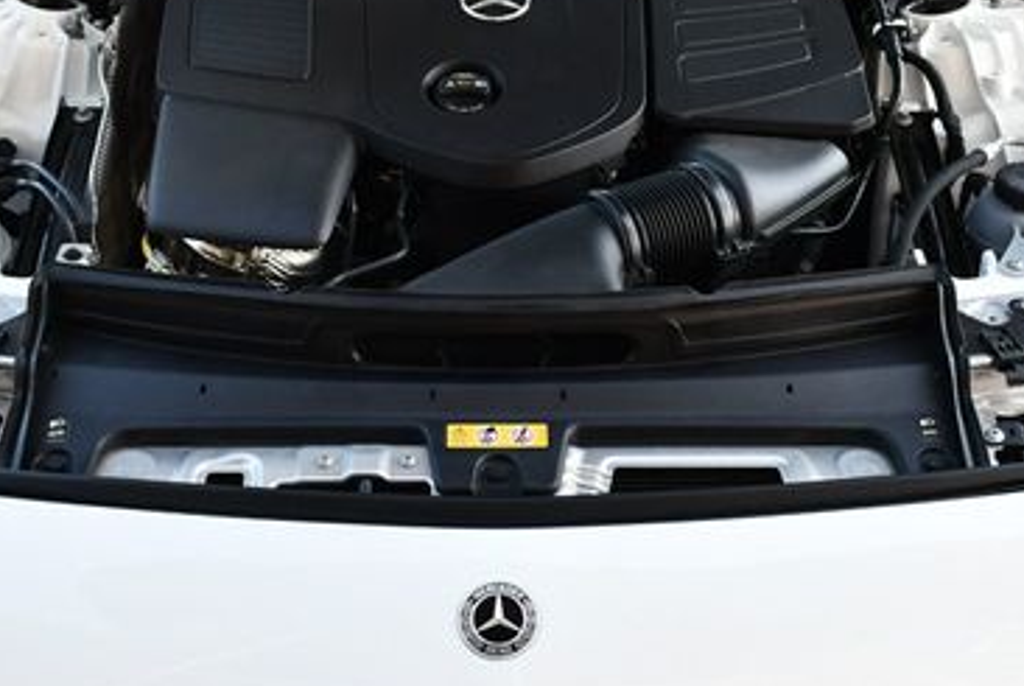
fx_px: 1794
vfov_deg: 21.6
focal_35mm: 63
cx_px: 532
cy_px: 423
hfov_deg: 31.9
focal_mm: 18
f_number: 4.5
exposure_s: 1/250
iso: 400
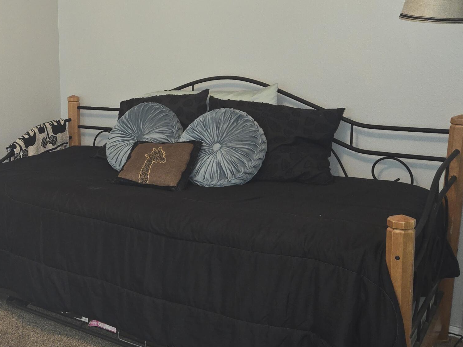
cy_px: 164
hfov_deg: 39.3
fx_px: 615
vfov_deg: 31.5
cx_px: 80
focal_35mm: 46
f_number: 1.8
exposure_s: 1/17.2
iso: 125
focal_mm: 5.4
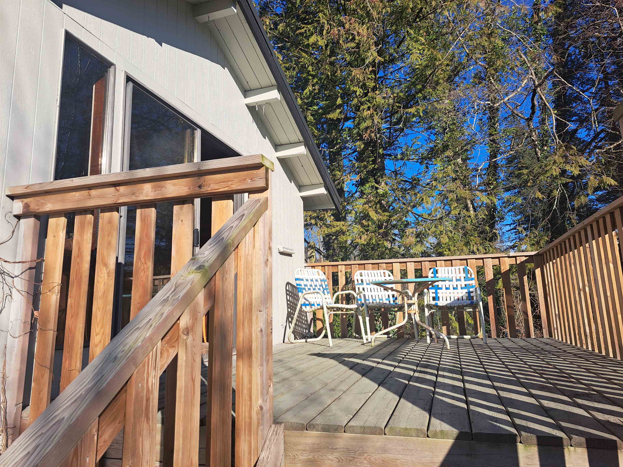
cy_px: 234
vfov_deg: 56.8
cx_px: 312
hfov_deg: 71.6
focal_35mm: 24
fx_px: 432
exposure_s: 1/1692
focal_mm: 5.23
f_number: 1.8
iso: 50
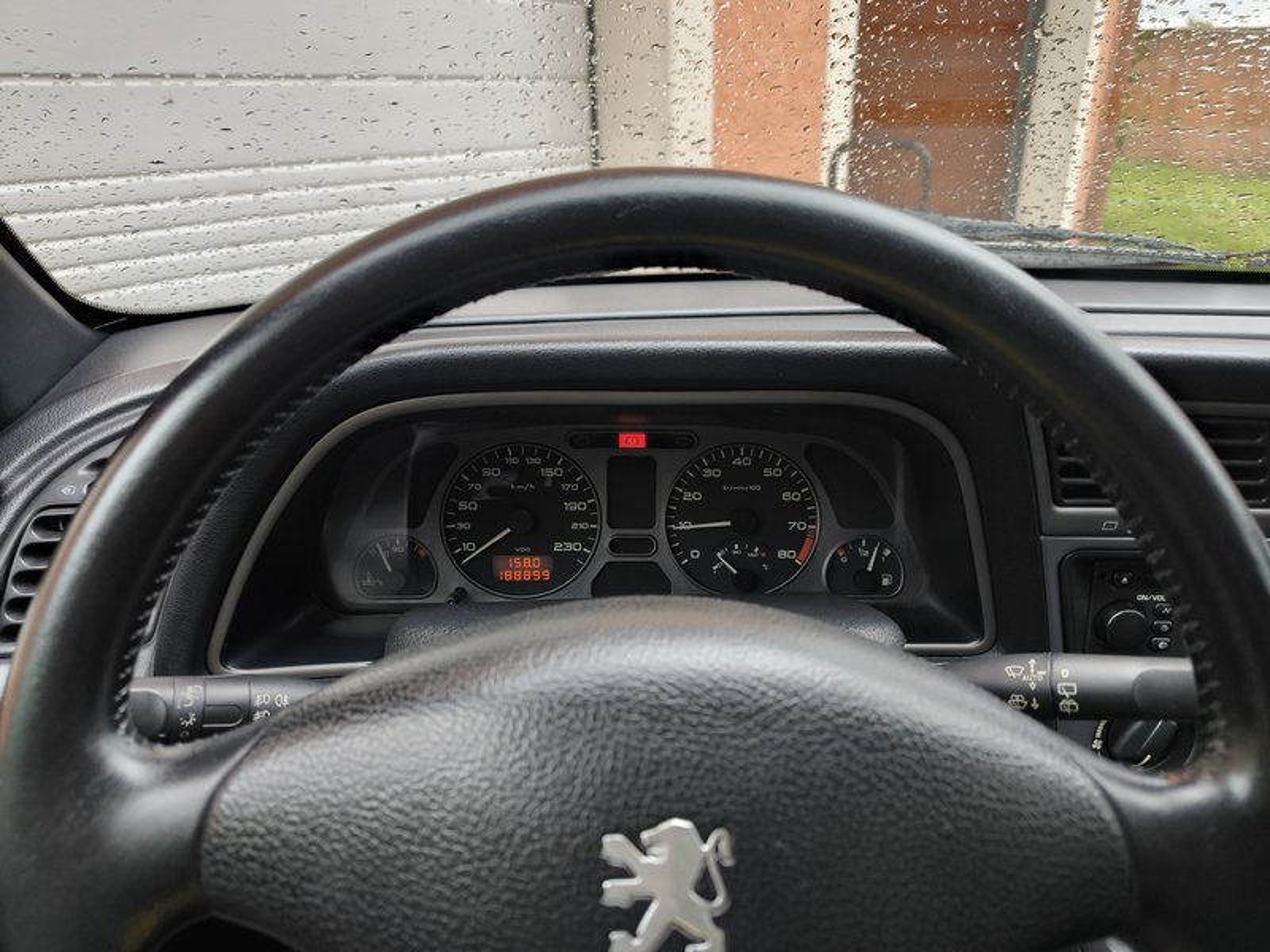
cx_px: 635
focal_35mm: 24
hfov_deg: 71.6
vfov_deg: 56.8
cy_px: 476
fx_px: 881
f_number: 1.9
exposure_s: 1/100
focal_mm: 6.92
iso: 100
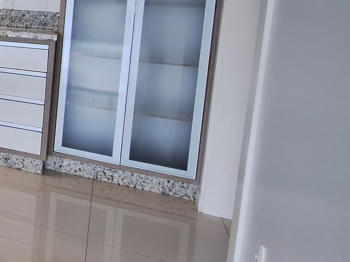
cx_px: -215
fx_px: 455
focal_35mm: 45
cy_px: 23
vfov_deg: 30.6
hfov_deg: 25.8
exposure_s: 1/60
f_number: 2.2
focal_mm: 1.74
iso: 50
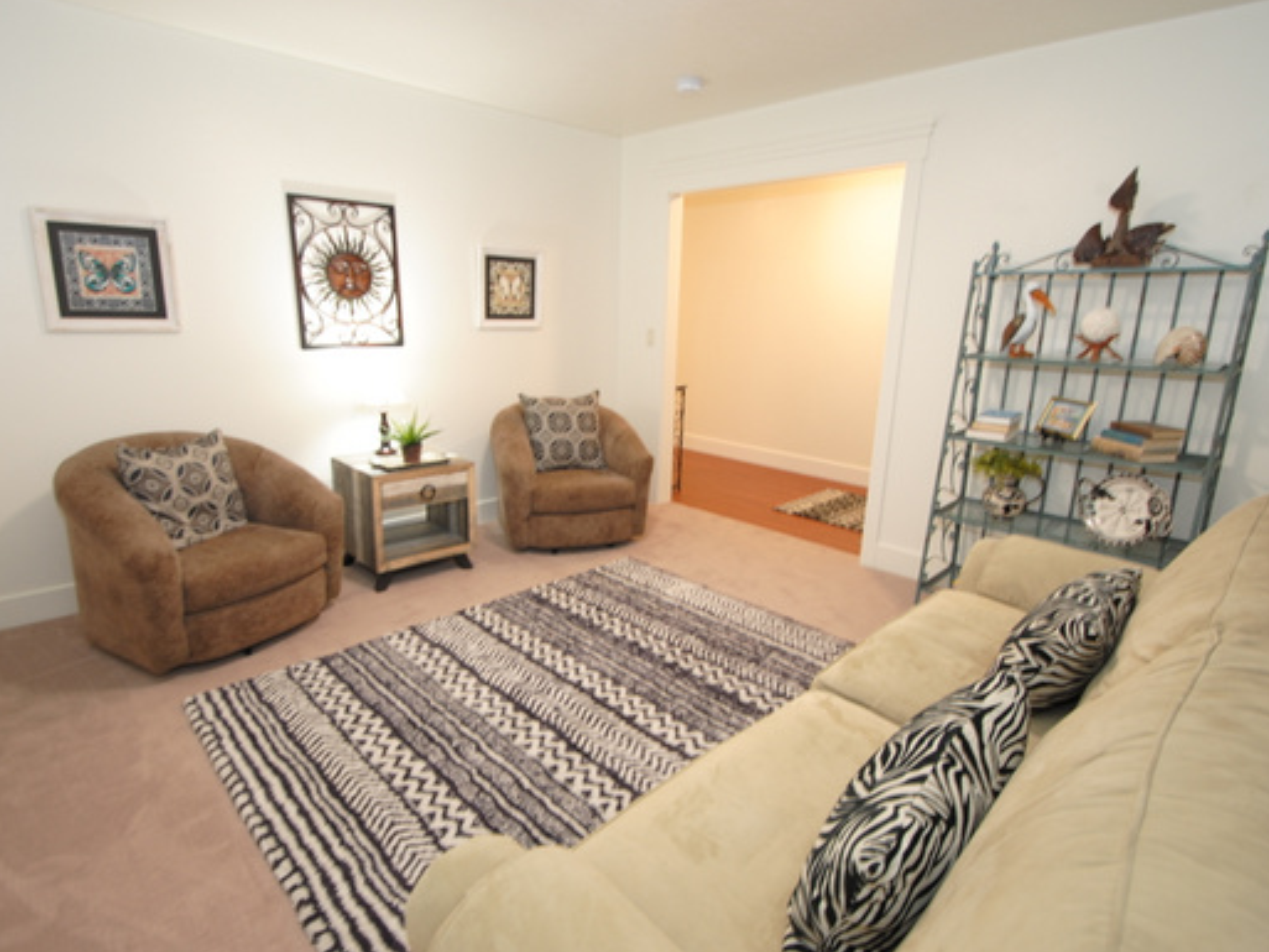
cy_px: 492
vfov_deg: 71.6
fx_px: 660
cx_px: 628
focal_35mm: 18
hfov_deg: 87.7
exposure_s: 1/8
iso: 200
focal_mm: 10
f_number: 4
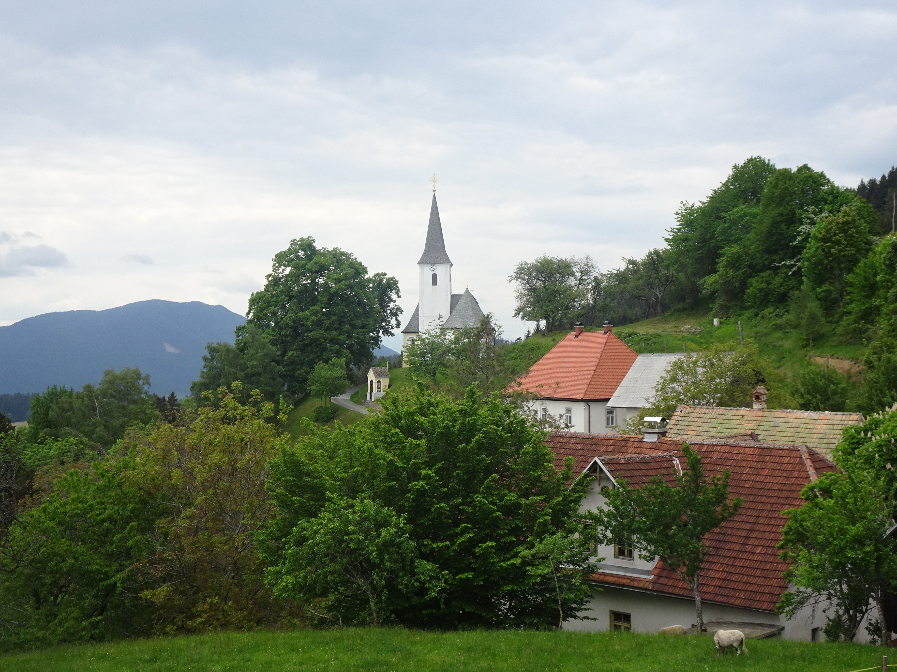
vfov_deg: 32.9
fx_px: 1140
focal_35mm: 44
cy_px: 336
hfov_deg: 42.9
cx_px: 448
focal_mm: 7.58
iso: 80
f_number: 4.5
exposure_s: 1/250
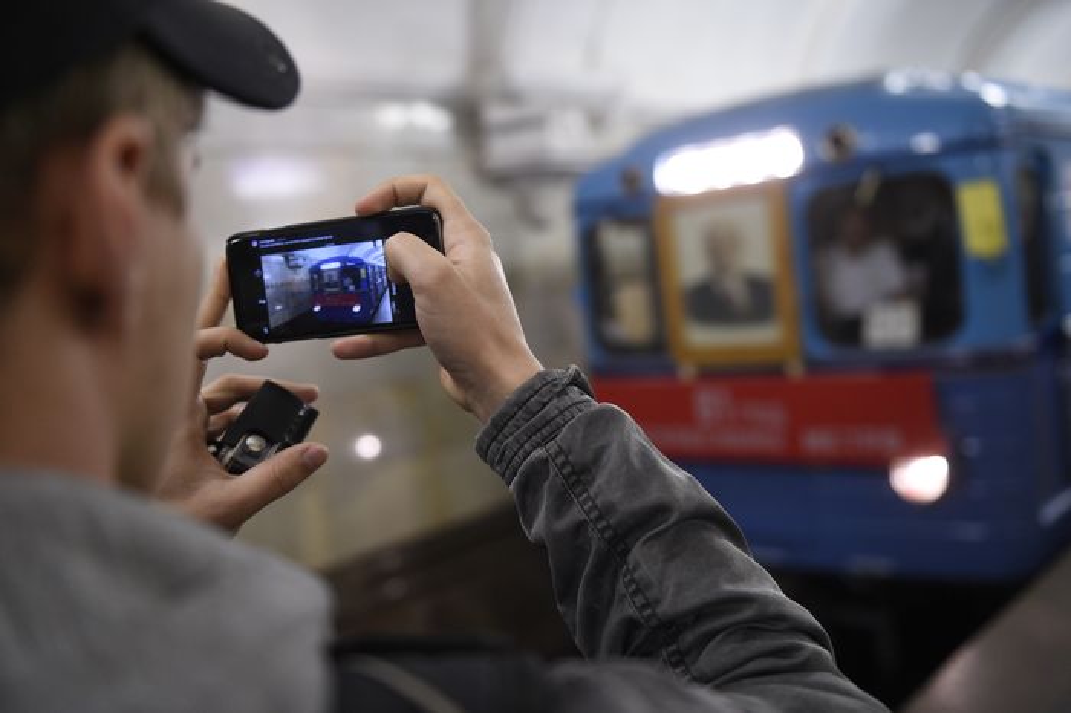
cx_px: 536
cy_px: 356
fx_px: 1041
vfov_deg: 37.8
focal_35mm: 35
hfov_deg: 54.5
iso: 2000
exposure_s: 1/200
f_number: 2.8
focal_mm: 35
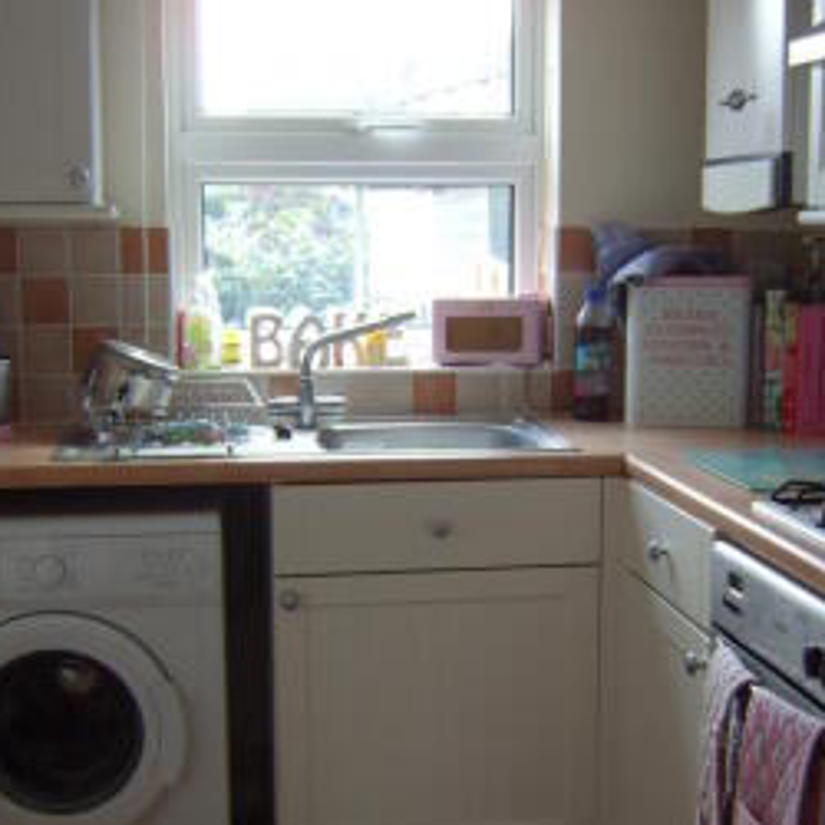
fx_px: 1294
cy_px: 457
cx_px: 446
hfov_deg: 35.3
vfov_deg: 35.3
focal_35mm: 48
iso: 100
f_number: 2.7
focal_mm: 8.13
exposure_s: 1/42
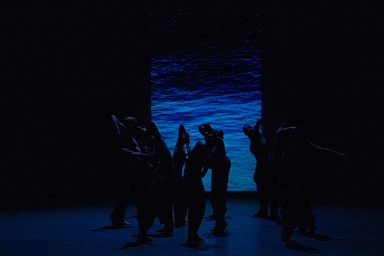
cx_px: 192
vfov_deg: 5.3
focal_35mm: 259
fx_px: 2763
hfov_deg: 7.9
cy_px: 128
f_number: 5.6
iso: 6400
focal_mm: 259
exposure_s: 1/400
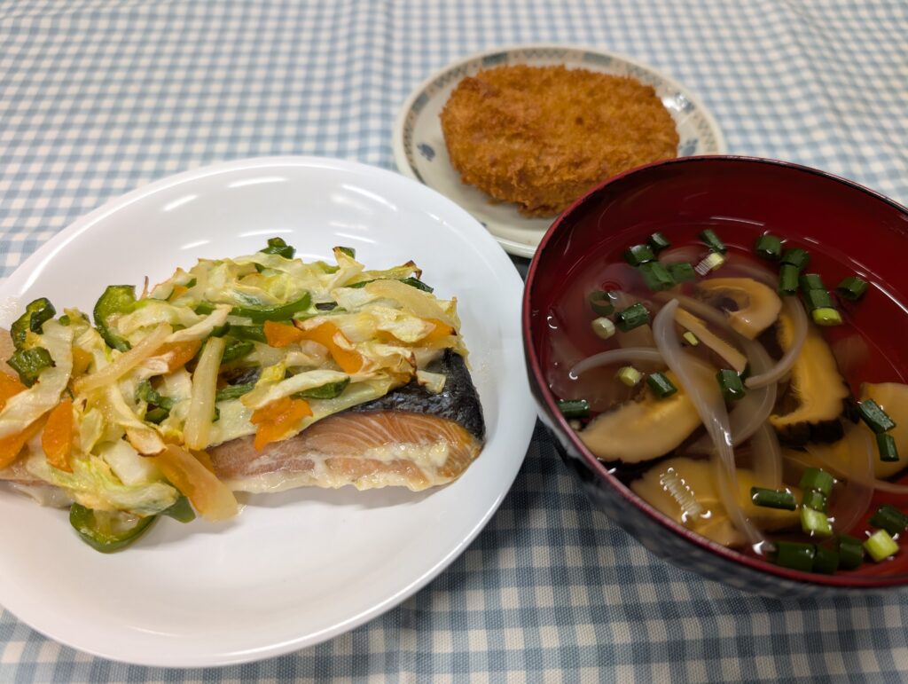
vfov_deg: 56.9
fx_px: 630
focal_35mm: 24
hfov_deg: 71.5
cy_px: 342
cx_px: 454
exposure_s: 1/40
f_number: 1.68
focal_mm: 6.9
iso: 32
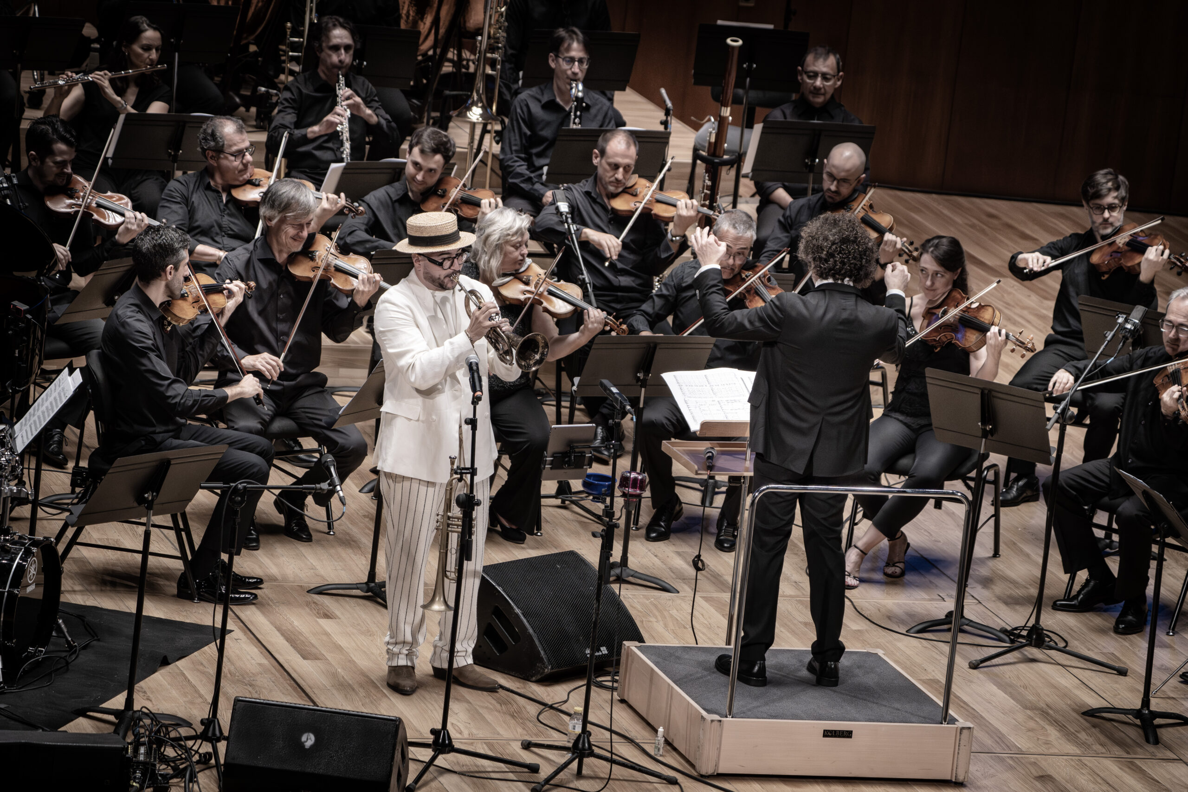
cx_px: 594
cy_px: 396
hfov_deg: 10.3
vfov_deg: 6.9
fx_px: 6600
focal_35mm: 200
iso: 3200
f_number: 7.1
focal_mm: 200
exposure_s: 1/320
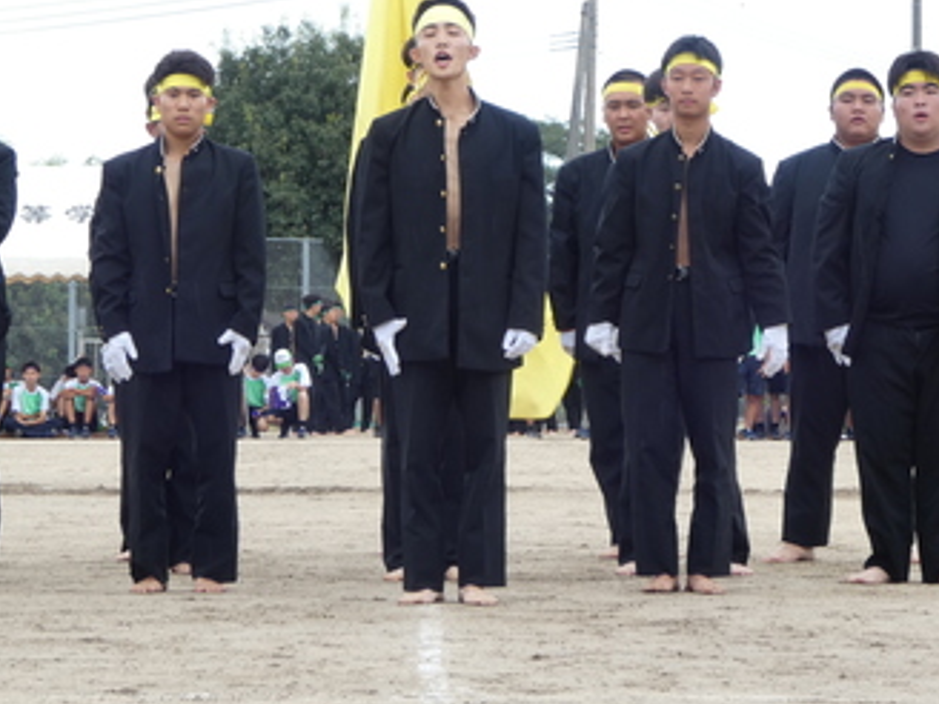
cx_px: 452
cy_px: 220
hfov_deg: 9.8
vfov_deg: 7.3
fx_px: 5479
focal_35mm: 202
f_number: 5.3
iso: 80
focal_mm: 24.7
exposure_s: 1/80
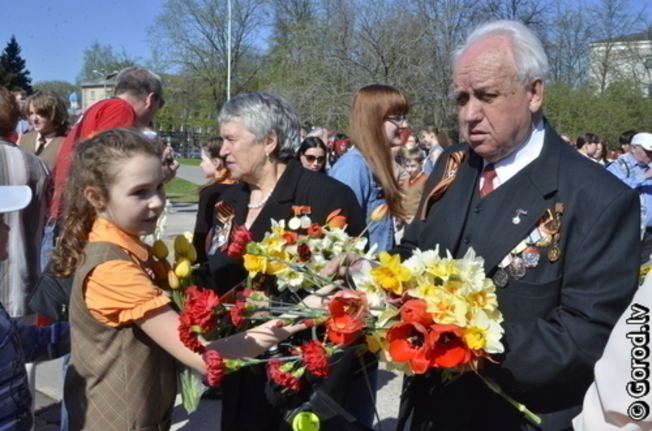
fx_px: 650
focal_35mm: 36
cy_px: 216
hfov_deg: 53.2
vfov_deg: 36.7
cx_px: 326
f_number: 22
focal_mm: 24
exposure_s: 1/250
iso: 800
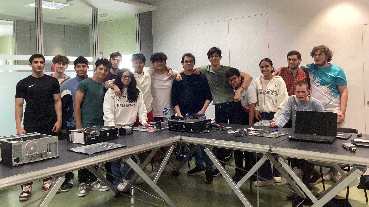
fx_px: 333
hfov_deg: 58.0
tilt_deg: -1.5
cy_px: 75
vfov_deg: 34.4
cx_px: 186
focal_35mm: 34
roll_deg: +1.5
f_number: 2.4
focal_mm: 3.3
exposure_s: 1/50
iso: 160
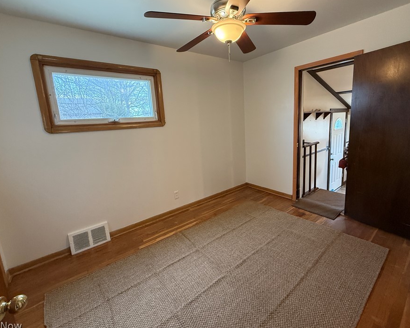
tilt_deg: -9.4
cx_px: 213
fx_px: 194
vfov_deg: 80.3
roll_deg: +2.6
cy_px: 154
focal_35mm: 16
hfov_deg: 93.1
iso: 500
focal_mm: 2.22
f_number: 2.2
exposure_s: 1/120
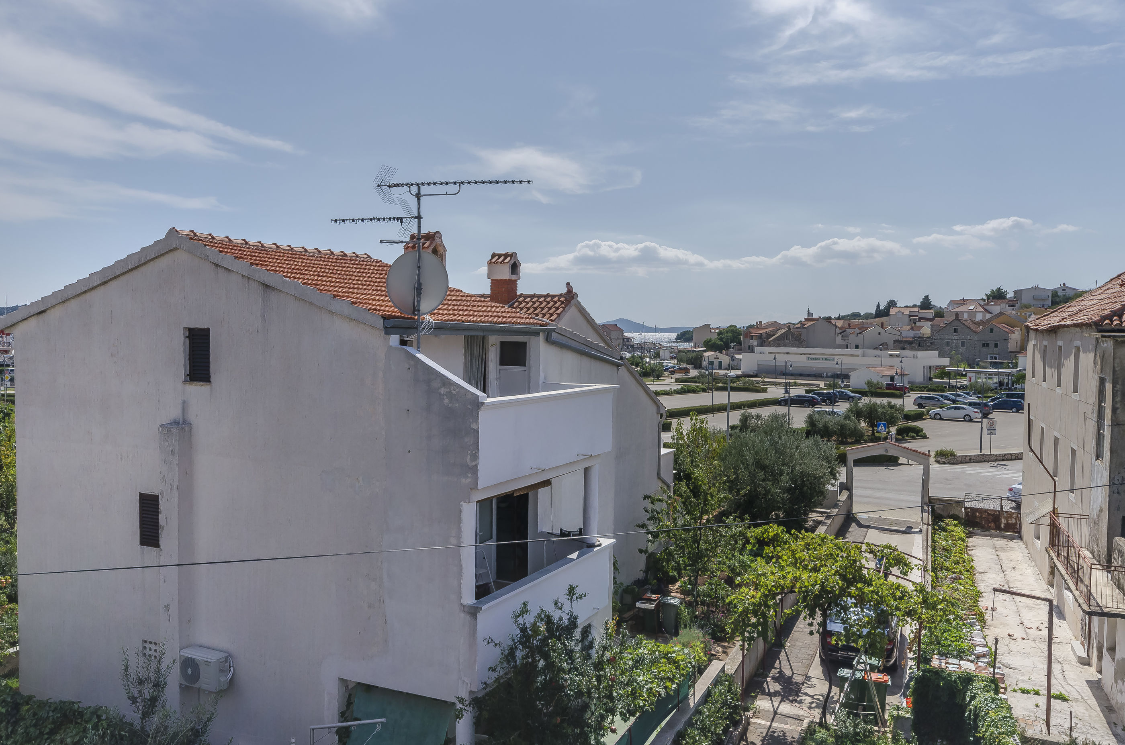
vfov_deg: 43.4
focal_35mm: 30
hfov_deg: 62.0
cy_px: 372
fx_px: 936
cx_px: 562
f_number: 10
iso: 200
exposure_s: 1/800
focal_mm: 20
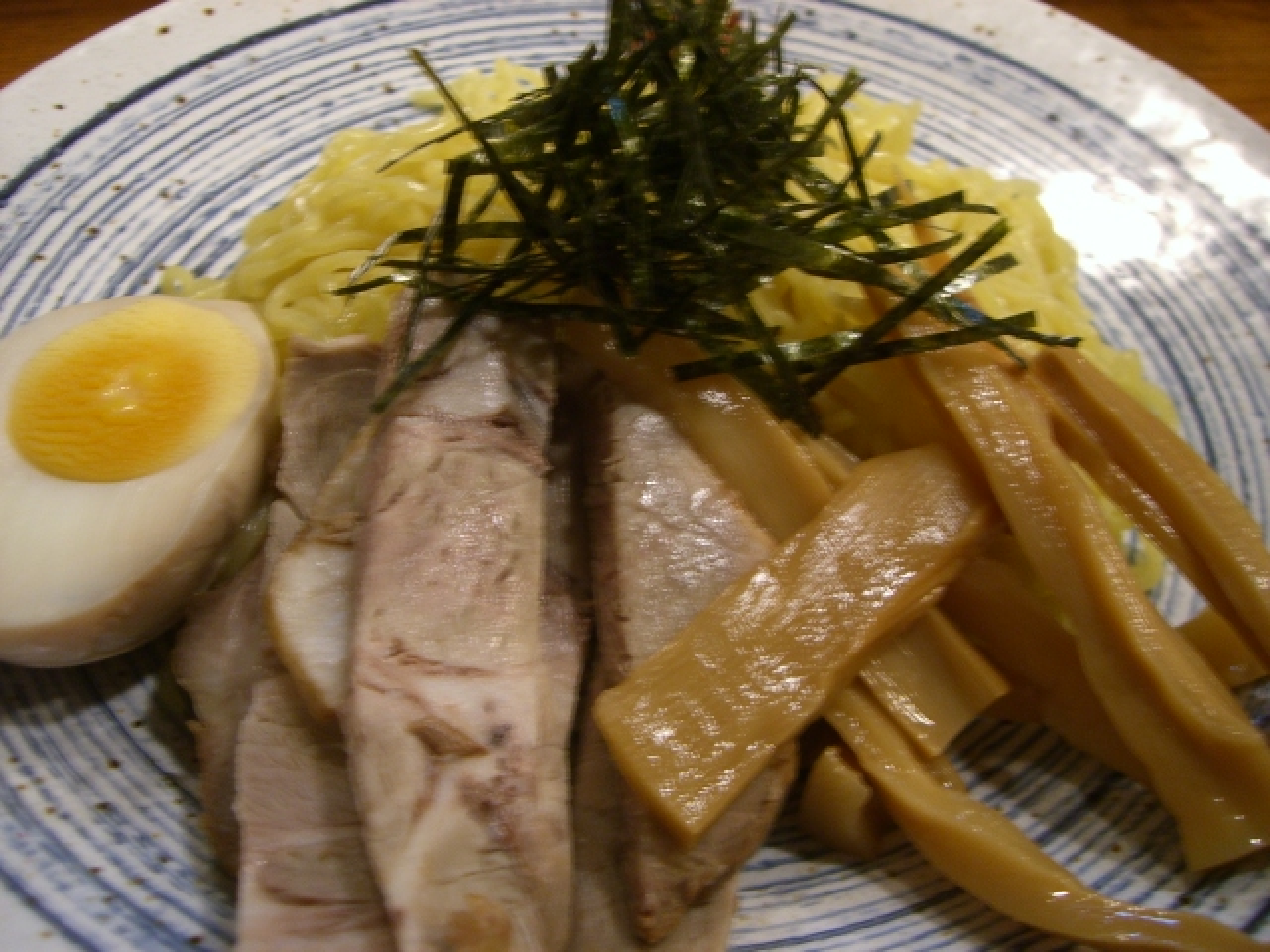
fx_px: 1394
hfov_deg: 49.0
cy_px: 476
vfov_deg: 37.7
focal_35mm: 38
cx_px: 635
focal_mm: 6.2
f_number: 2.7
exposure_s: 1/8
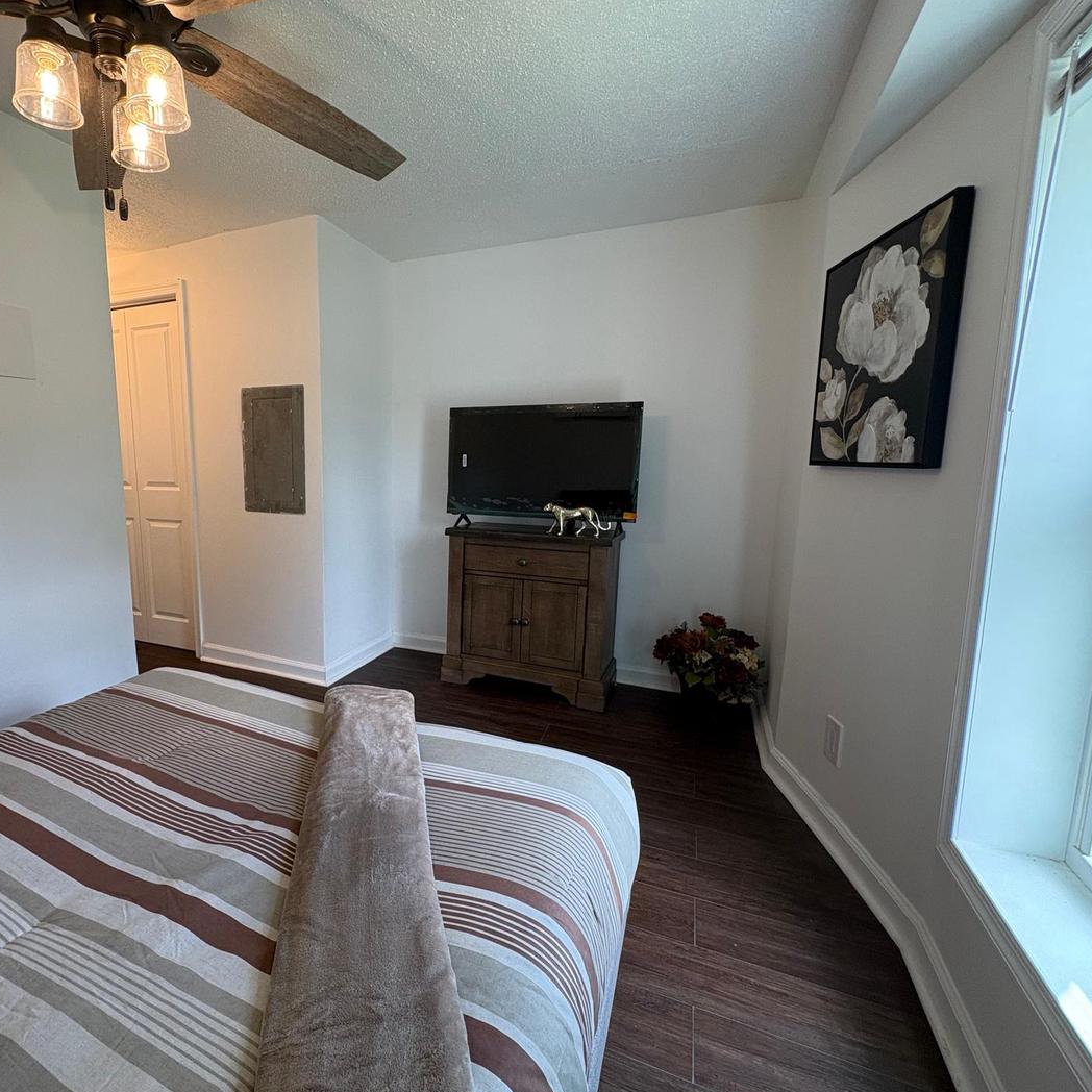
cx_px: 400
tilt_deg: -8.1
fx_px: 607
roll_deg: +0.3
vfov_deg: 84.0
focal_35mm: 17
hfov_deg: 82.2
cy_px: 545
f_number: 2.2
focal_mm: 2.22
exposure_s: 1/120
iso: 125
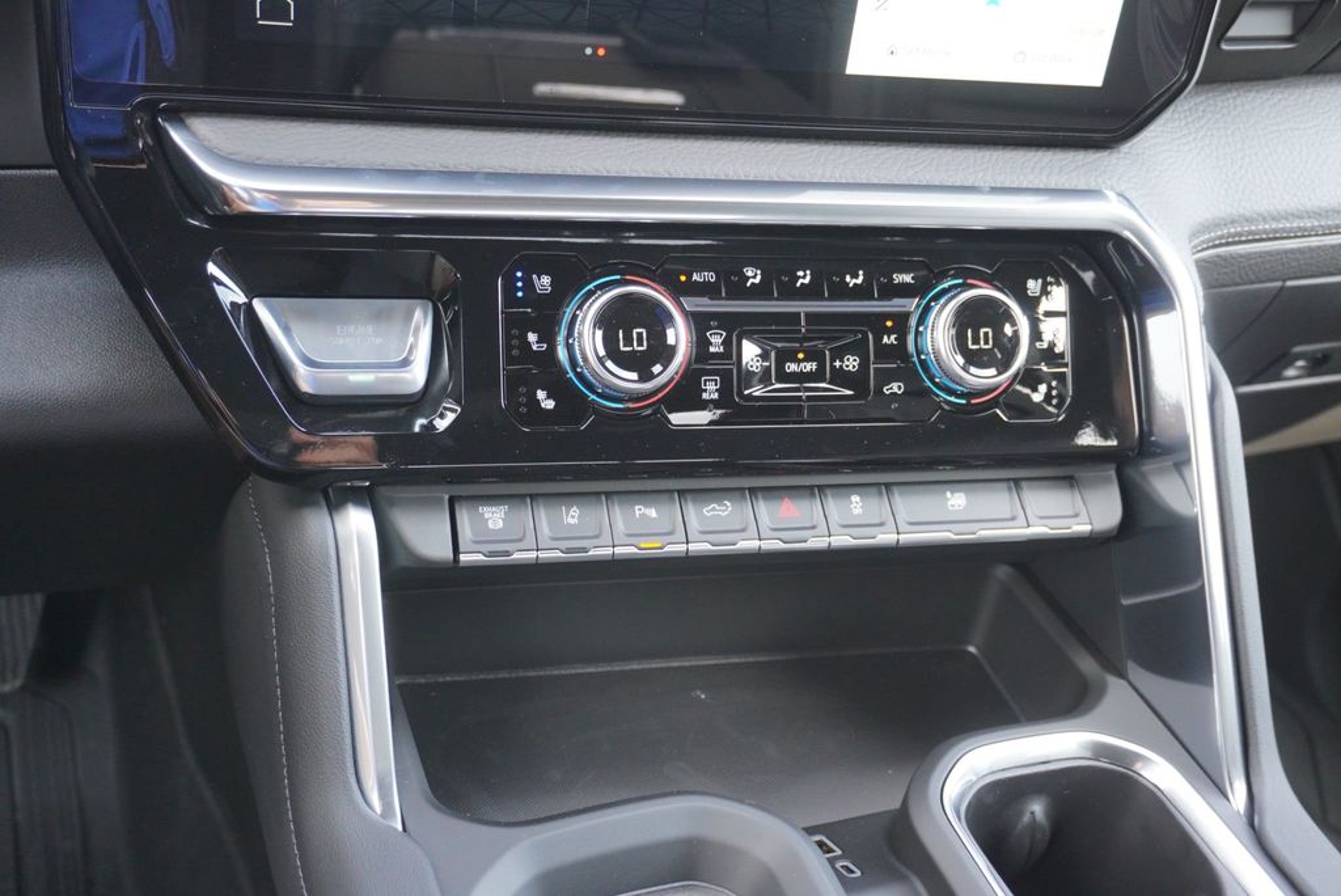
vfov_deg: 35.5
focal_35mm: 38
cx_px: 670
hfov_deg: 51.3
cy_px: 448
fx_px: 1398
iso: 1600
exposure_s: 1/160
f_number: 4.5
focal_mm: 25
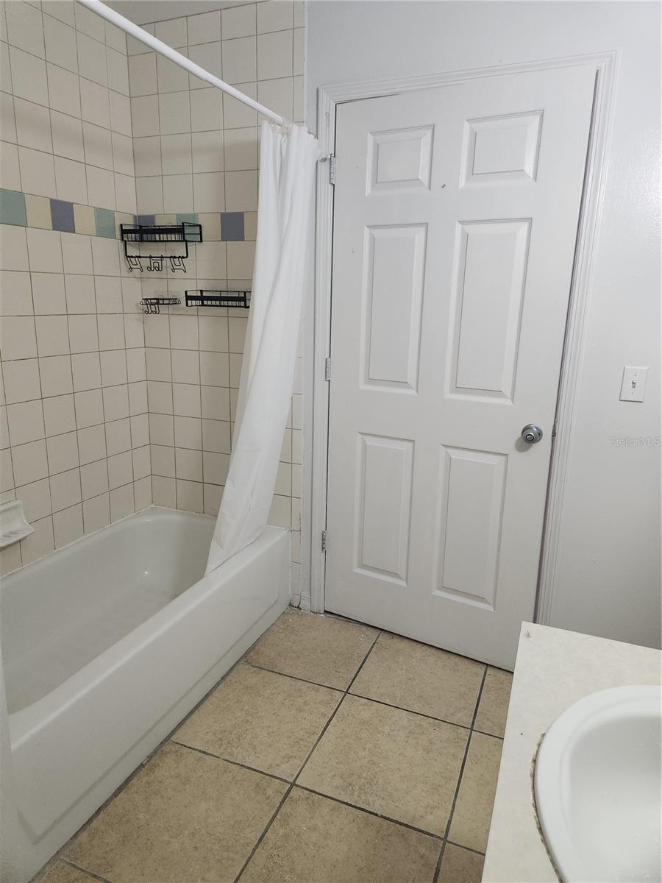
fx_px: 586
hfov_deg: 58.9
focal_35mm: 23
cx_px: 331
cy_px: 442
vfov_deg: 73.9
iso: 800
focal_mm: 5.4
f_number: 1.8
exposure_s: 1/120
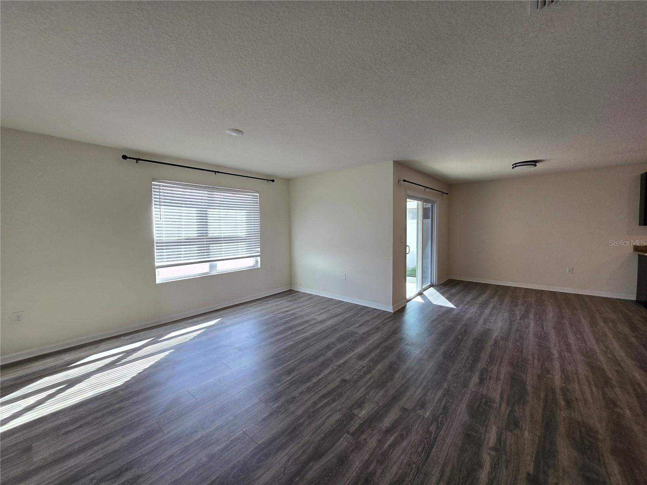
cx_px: 324
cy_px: 242
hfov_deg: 106.2
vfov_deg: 89.9
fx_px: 243
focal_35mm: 13
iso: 40
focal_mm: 1.7
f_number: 2.2
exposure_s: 1/60
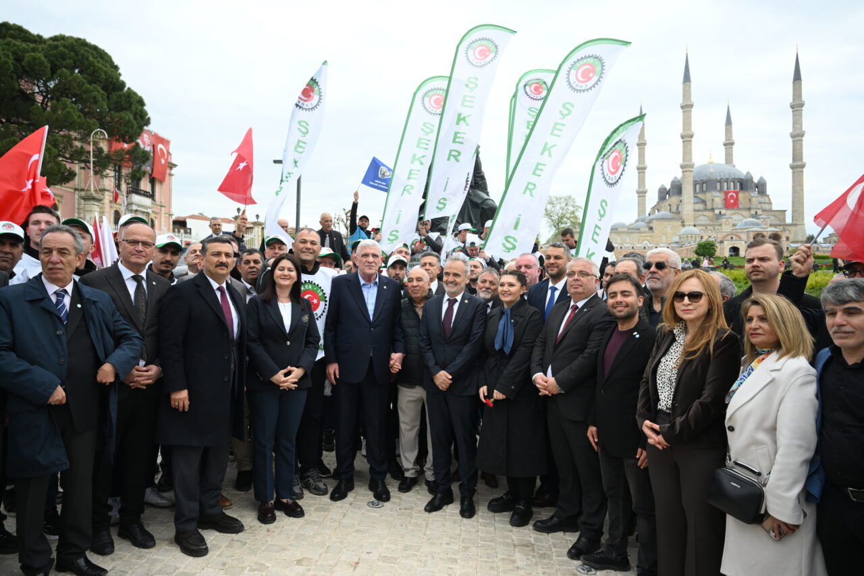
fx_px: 576
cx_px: 432
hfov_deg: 73.8
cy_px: 288
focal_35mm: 24
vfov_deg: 53.1
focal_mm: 24
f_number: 4
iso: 220
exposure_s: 1/1000
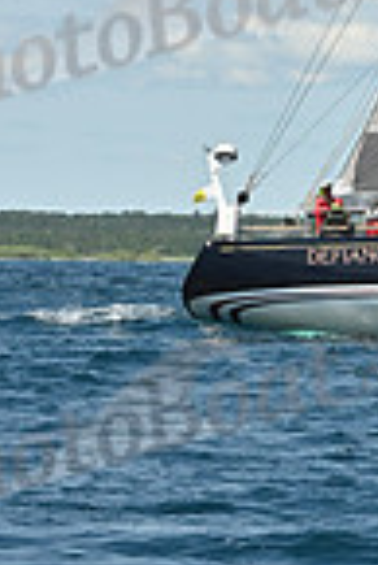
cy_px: -234
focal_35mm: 327
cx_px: 649
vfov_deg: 6.2
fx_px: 5138
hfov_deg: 4.2
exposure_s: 1/1000
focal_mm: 82
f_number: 10
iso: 320
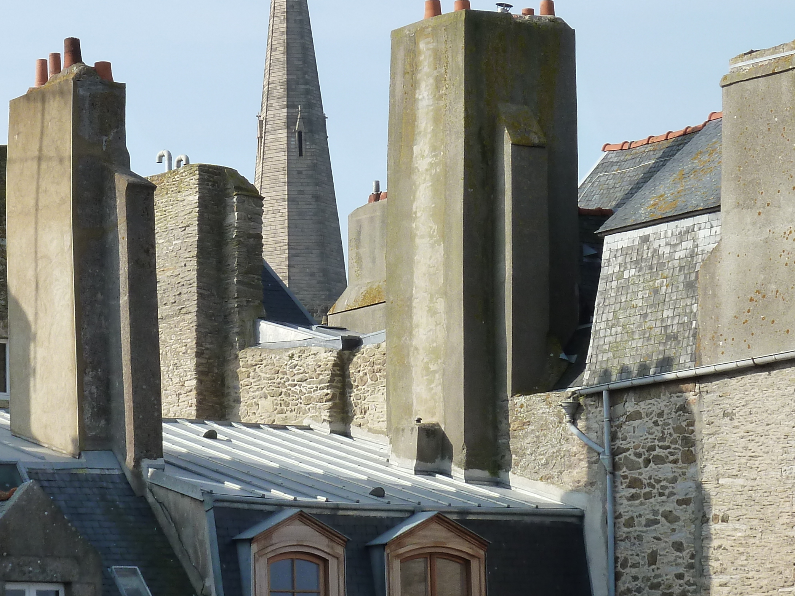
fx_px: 3169
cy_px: 301
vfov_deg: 10.7
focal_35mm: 138
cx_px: 234
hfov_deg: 14.3
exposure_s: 1/400
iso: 125
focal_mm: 11.9
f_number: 4.1
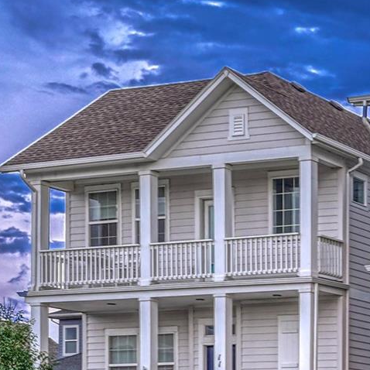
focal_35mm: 54
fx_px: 656
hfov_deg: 24.7
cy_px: 269
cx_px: 549
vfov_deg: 31.0
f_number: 7.1
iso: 200
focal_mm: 19.1
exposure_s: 1/25
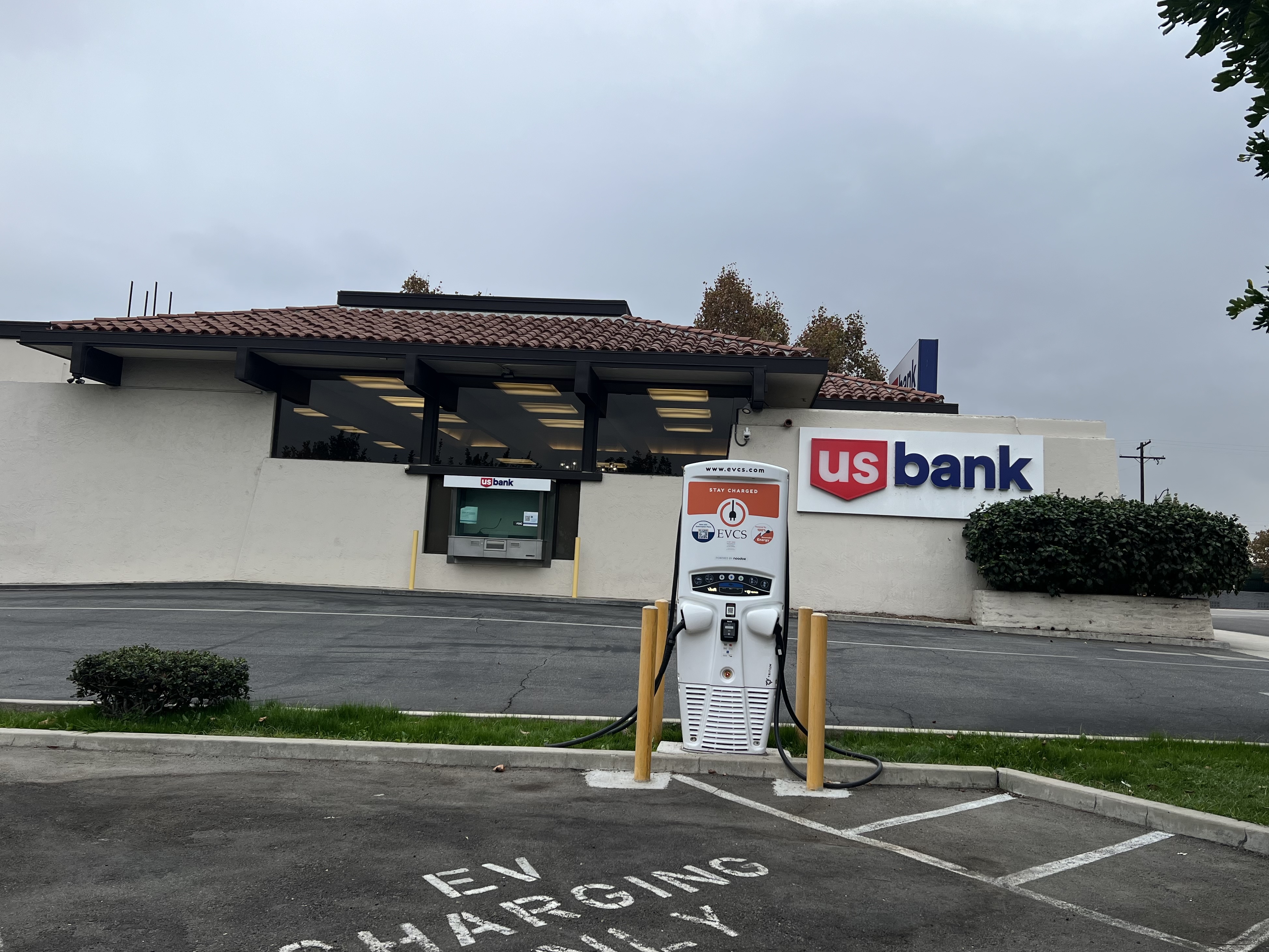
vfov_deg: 51.4
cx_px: 658
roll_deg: -2.2
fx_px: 990
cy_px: 482
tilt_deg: +4.5
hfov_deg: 65.3
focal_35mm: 27
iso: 50
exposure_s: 1/1361
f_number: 1.5
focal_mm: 5.7
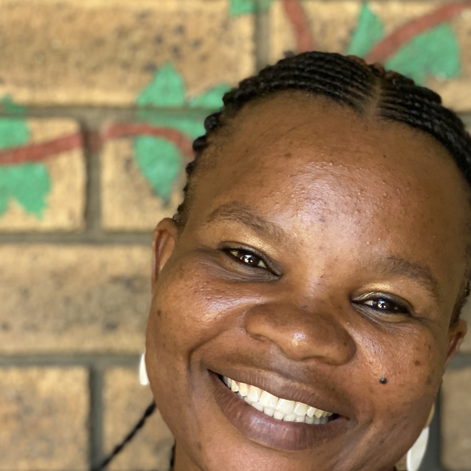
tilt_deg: -3.0
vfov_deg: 16.9
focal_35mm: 102
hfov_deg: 16.7
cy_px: 390
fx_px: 1570
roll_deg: -0.6
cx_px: 466
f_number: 2
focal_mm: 6
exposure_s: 1/122
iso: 125
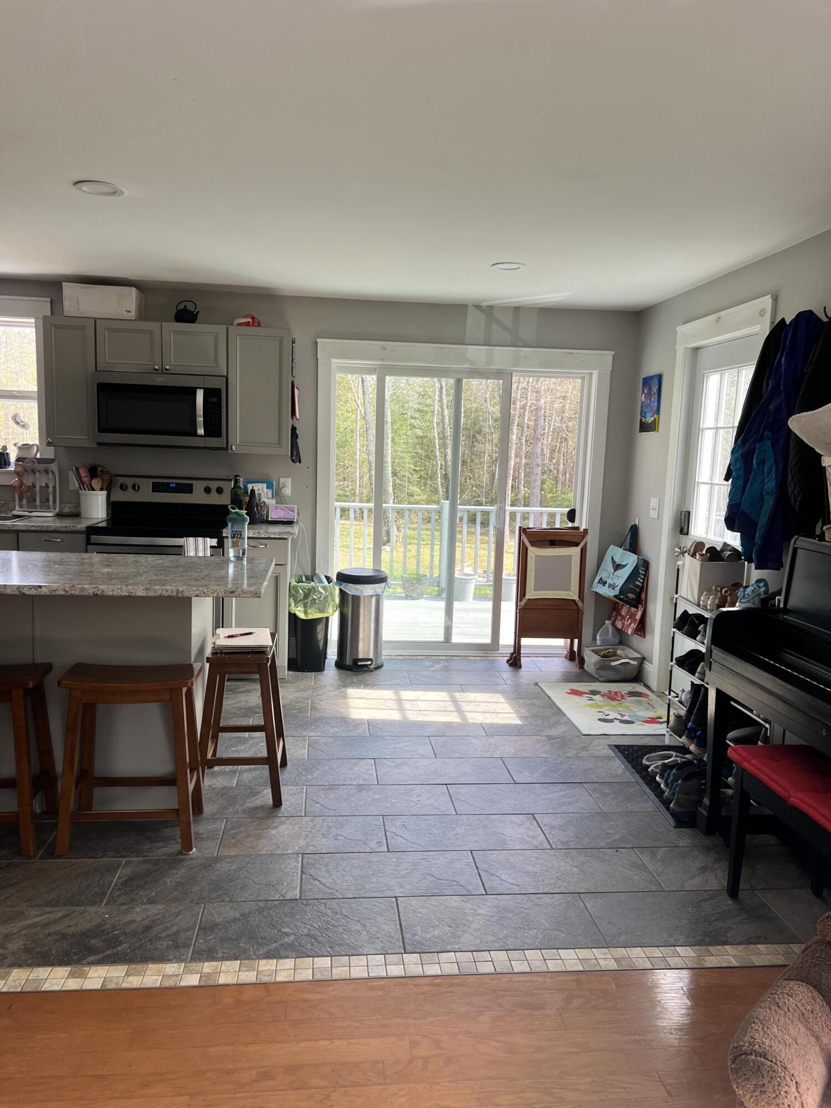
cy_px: 554
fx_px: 832
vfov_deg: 67.3
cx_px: 416
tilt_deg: -6.8
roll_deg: -2.1
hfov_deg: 53.1
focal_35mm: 26
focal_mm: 5.7
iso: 32
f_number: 1.5
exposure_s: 1/126
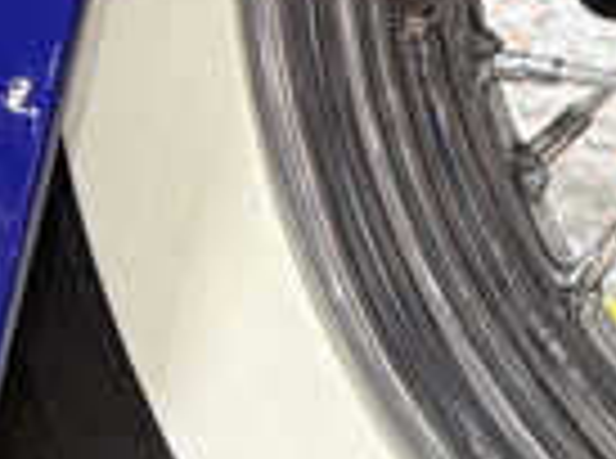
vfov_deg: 7.0
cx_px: 1059
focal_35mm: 203
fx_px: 3603
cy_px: -464
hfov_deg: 9.4
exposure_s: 1/120
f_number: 1.6
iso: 64
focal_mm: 5.96
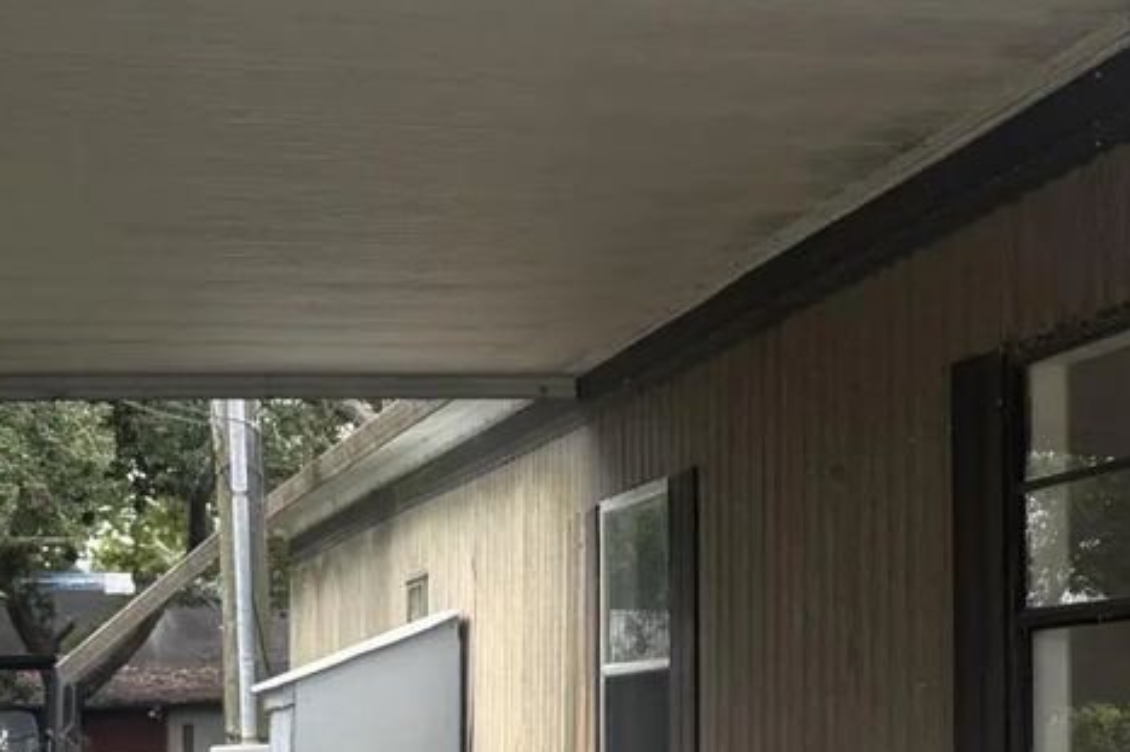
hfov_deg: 26.9
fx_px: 2290
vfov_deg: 18.5
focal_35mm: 73
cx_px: 980
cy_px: 596
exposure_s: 1/416
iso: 80
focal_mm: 6.76
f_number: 1.78
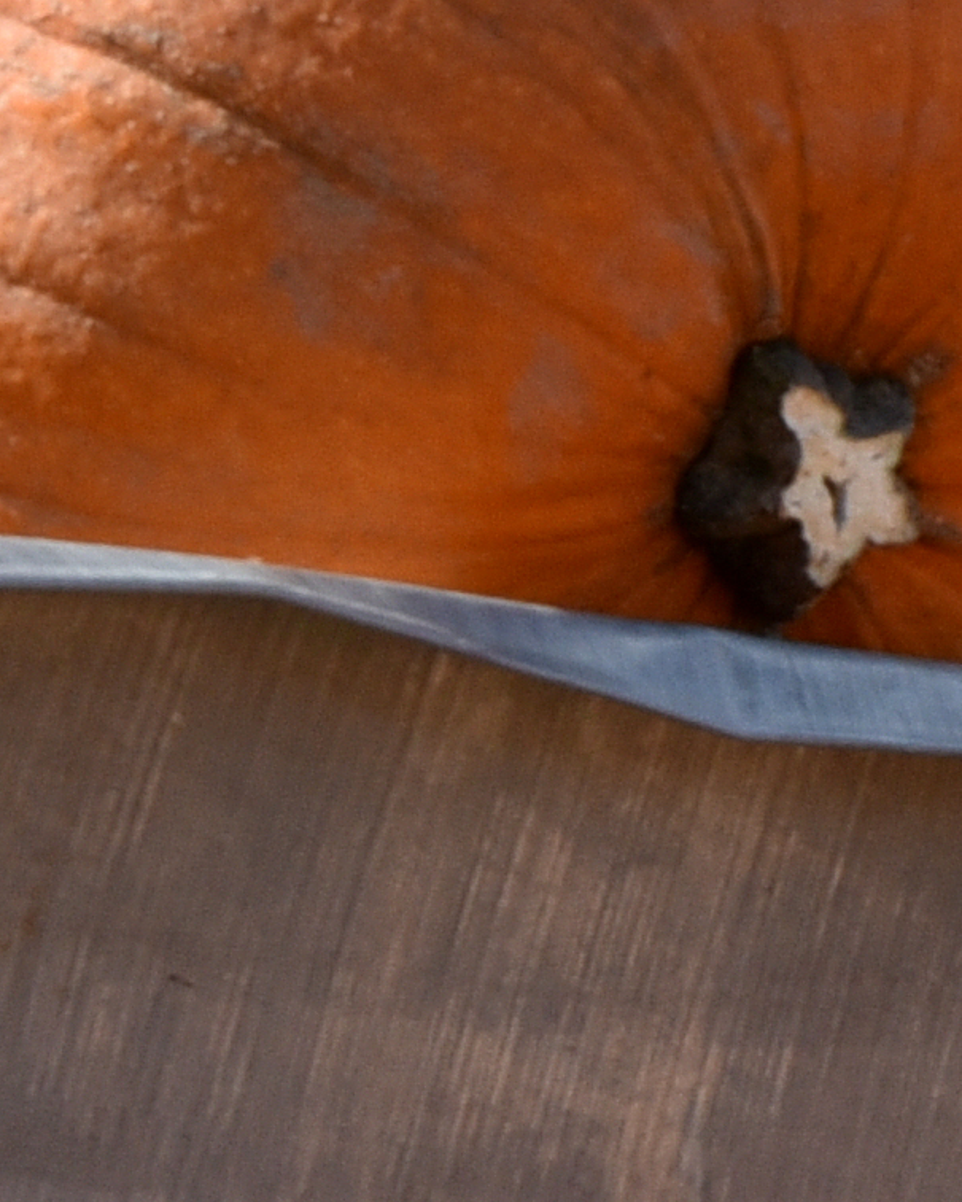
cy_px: -205
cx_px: 3145
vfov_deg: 2.6
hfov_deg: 2.1
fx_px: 26580
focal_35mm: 747
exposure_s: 1/640
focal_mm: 100
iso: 640
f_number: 11
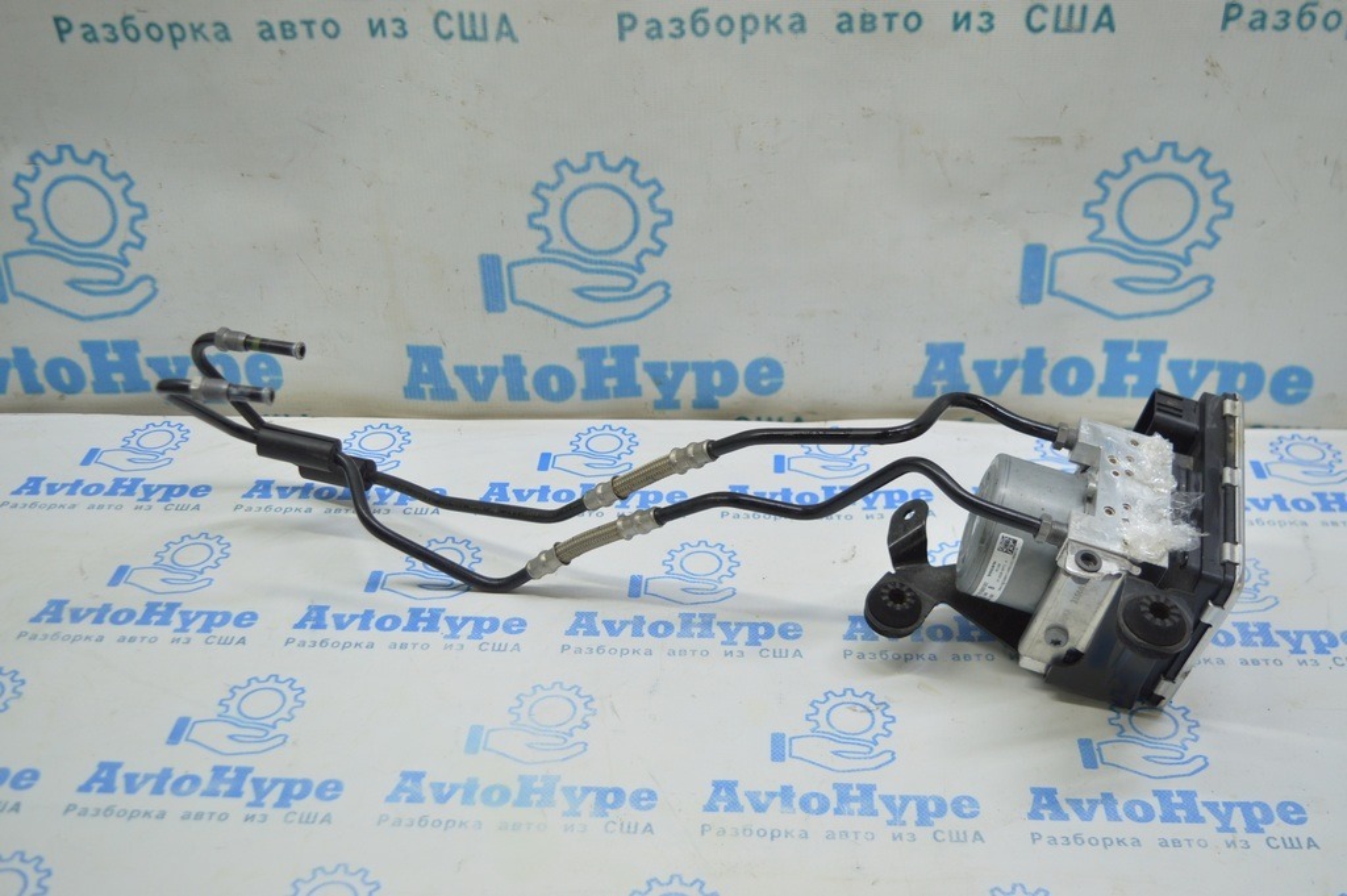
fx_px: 1458
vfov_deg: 34.2
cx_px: 674
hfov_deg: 49.6
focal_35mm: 39
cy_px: 448
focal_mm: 26
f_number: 4
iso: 400
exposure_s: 1/50
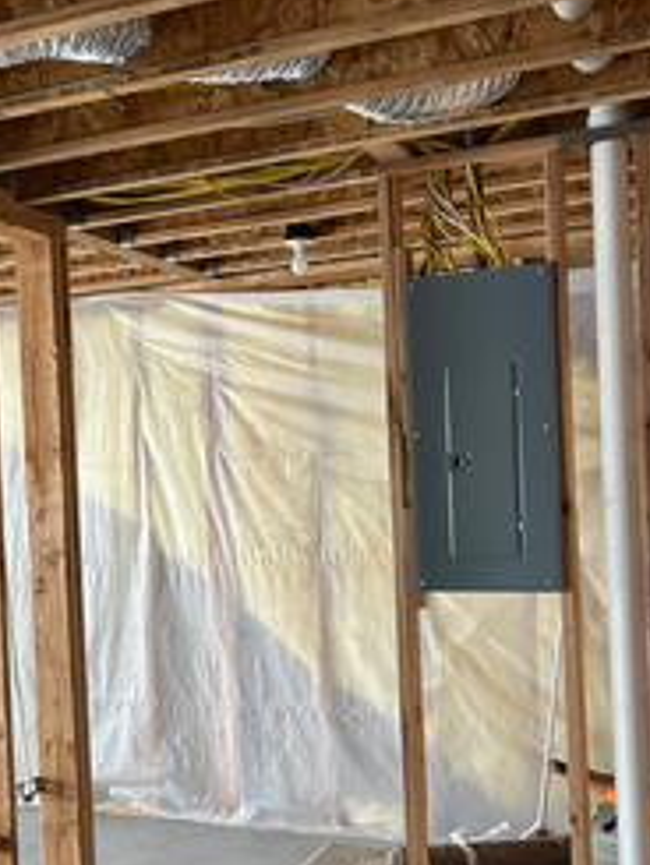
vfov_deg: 37.4
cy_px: 508
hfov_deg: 27.6
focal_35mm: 51
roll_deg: +4.1
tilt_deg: +0.7
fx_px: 1276
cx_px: 67
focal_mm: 5.7
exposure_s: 1/60
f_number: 1.5
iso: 200
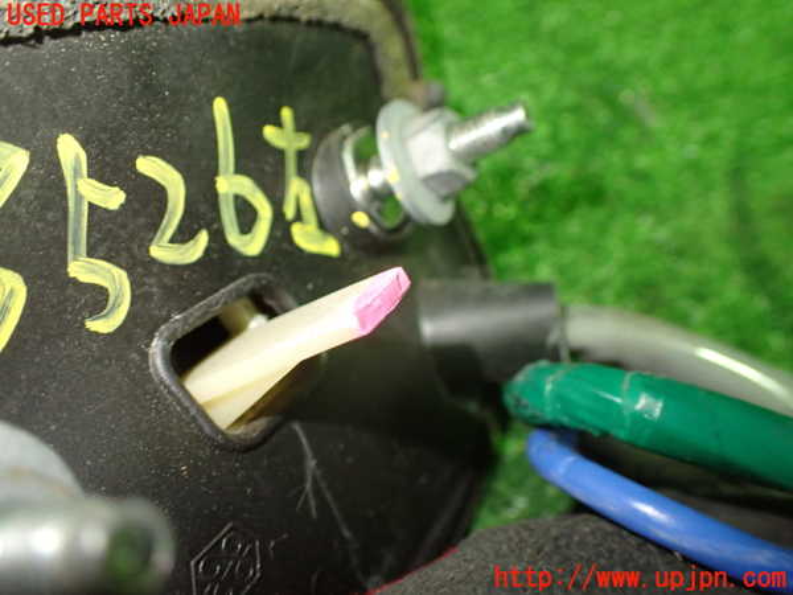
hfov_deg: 60.0
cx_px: 396
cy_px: 298
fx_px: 687
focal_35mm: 30
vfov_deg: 46.8
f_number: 2.3
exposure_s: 1/125
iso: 800
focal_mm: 5.4
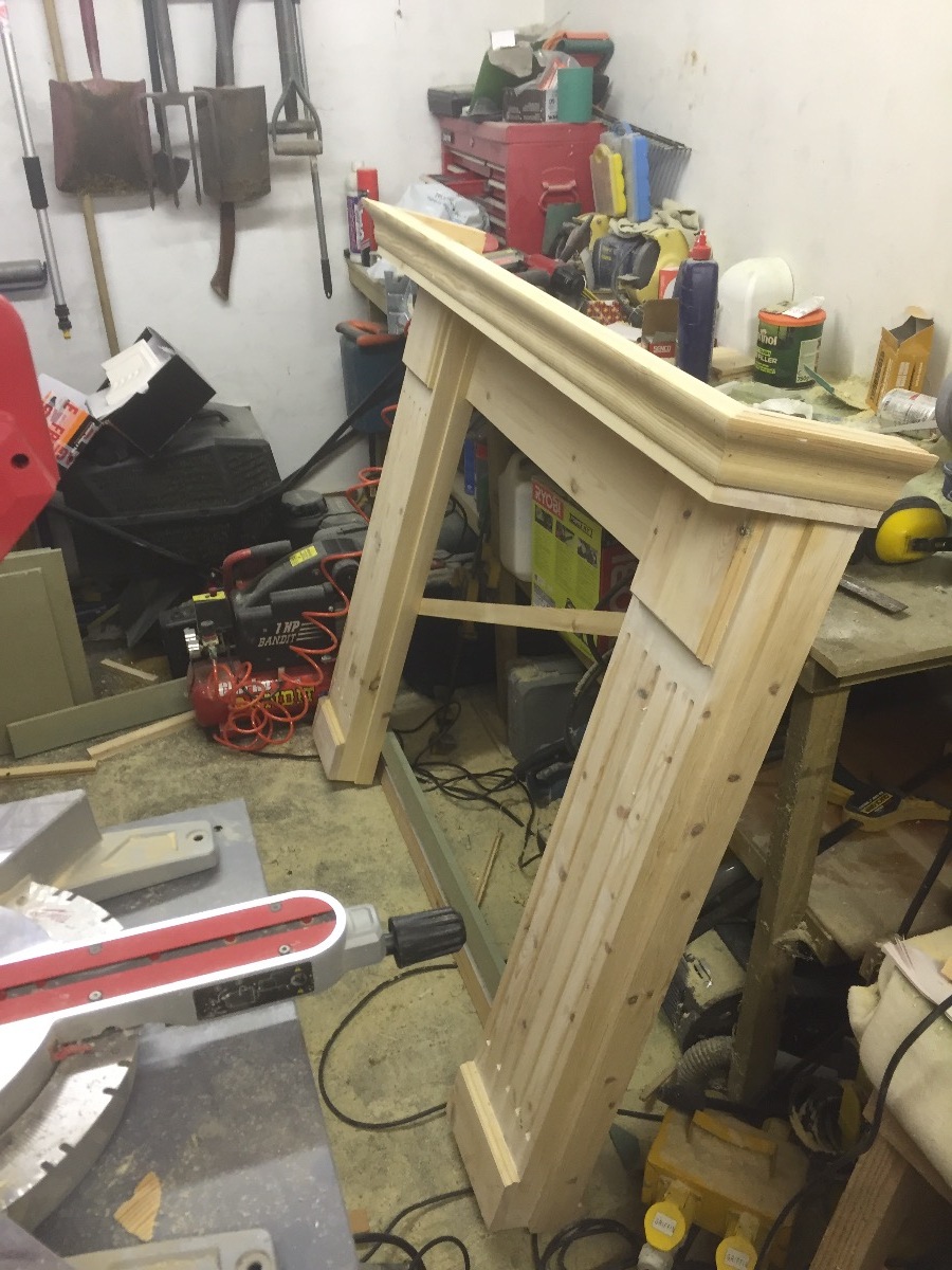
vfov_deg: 61.7
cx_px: 476
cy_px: 635
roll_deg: +1.4
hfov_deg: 48.2
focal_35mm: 29
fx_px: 1063
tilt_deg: -28.3
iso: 100
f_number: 2.2
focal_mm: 4.15
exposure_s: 1/33
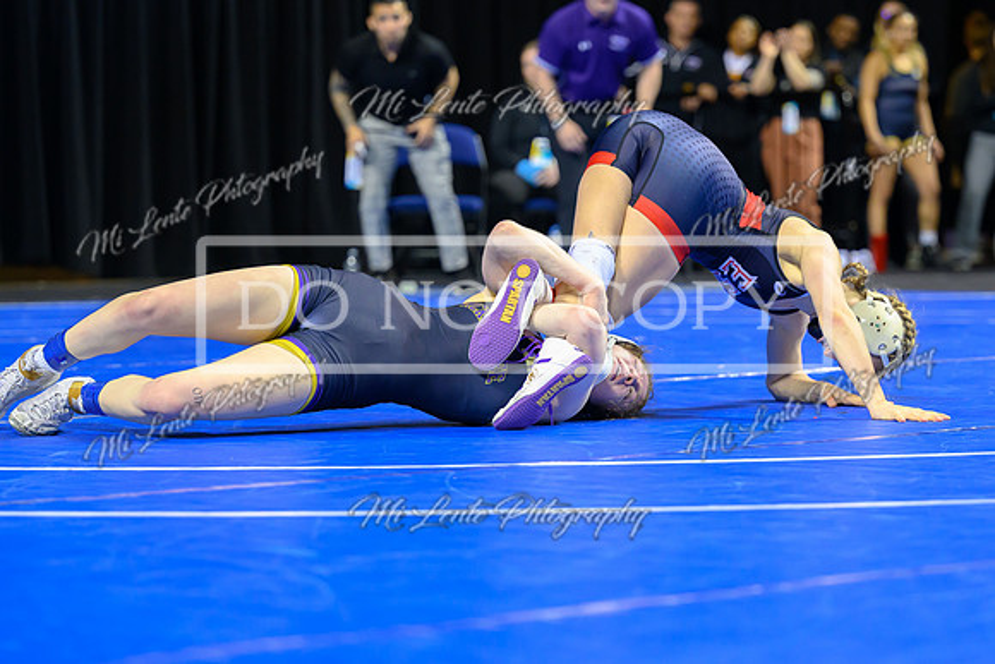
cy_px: 367
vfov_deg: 10.0
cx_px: 580
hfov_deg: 15.0
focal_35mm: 137
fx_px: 3780
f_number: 2.8
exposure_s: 1/800
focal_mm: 110
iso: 3200
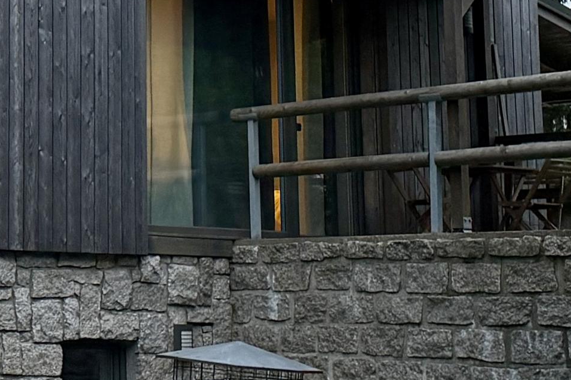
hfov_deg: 18.5
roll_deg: -2.7
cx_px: -32
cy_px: 33
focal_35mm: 107
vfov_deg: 12.7
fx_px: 1697
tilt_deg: +8.9
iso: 200
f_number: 1.78
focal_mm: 6.76
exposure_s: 1/122
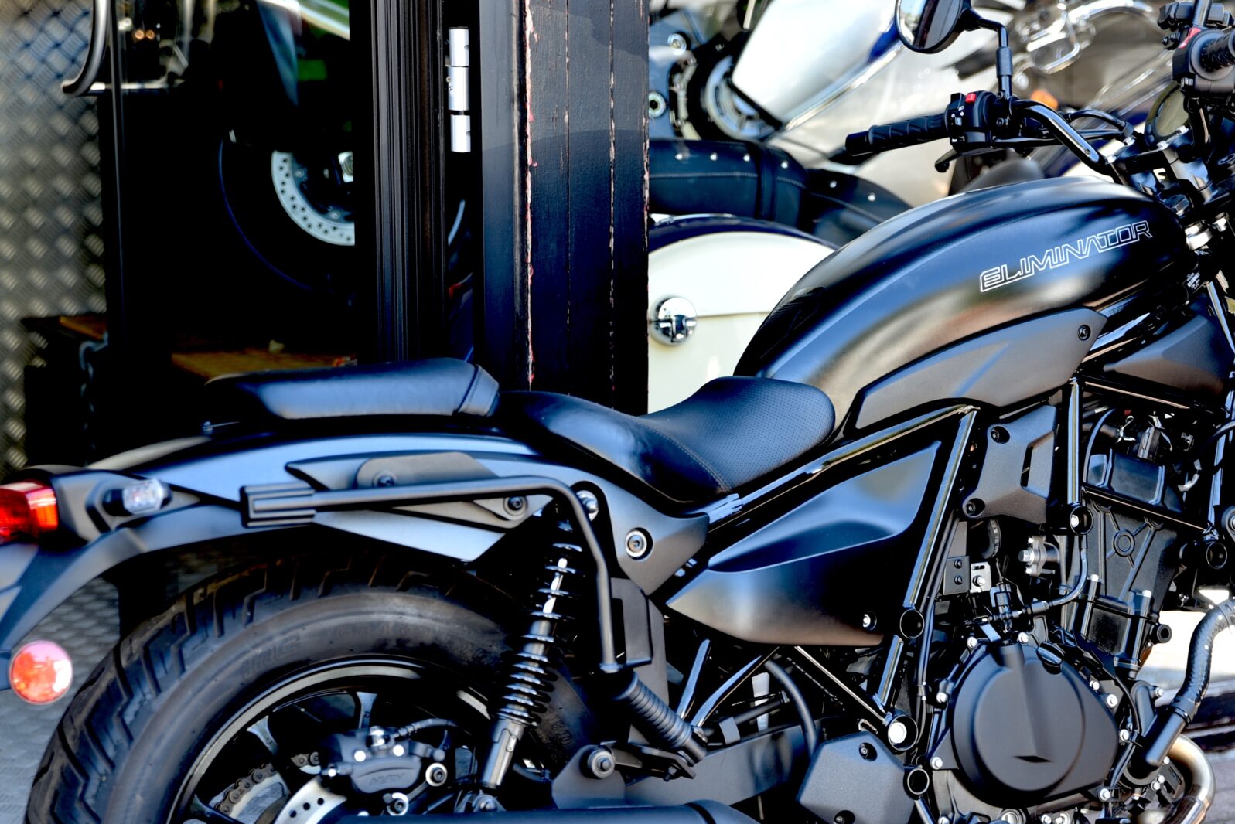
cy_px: 600
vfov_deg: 14.7
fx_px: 3191
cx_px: 767
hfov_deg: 21.9
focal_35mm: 93
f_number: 2.8
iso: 100
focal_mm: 58
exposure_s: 1/40
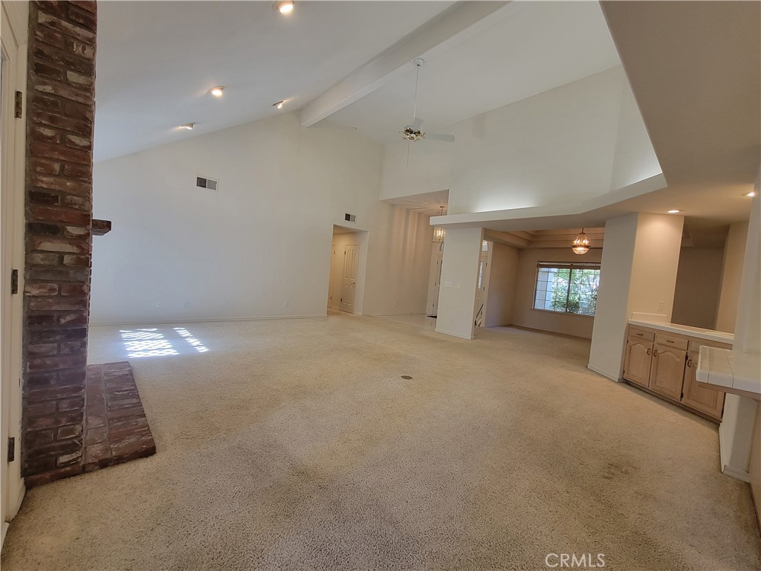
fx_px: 286
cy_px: 286
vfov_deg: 89.9
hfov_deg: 106.2
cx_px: 380
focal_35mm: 13
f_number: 2.2
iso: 160
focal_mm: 2.2
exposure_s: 1/60
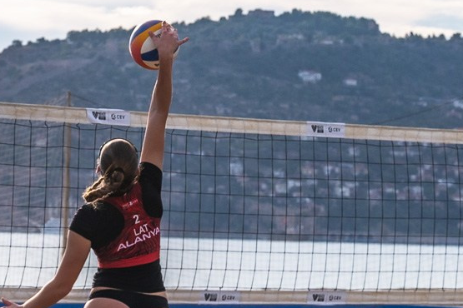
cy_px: 326
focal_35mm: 242
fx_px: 3112
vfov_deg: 5.7
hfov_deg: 8.5
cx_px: 44
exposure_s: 1/1250
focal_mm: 70
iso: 250
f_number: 7.1
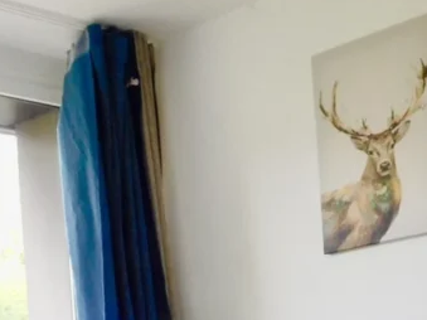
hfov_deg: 22.9
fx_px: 1048
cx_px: 145
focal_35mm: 85
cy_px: 476
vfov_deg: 16.0
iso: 125
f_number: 3.4
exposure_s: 1/30
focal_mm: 4.5
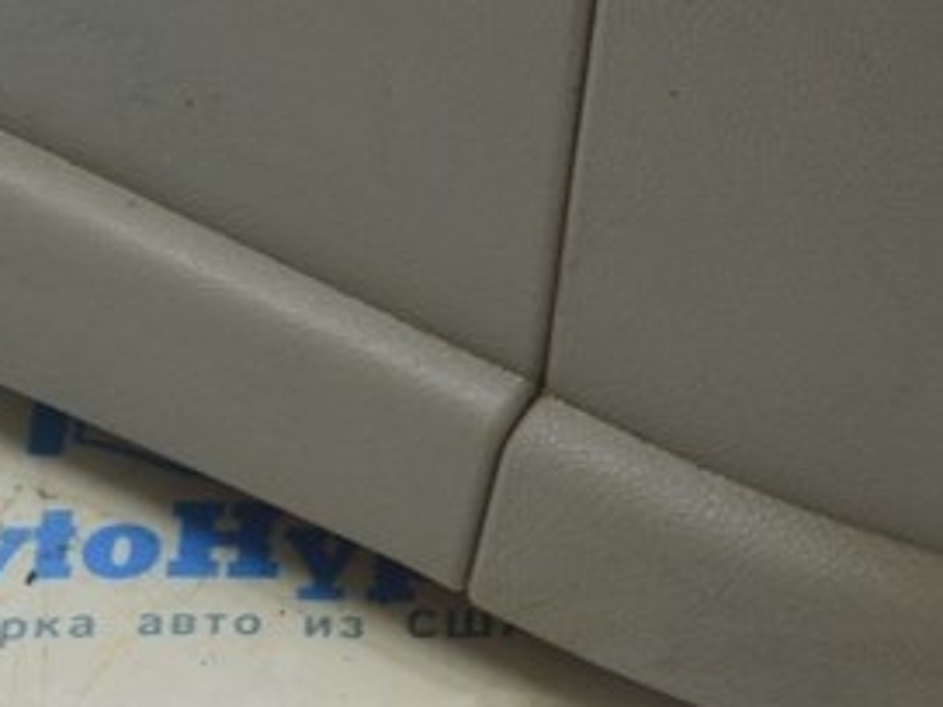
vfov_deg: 10.1
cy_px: -428
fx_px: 3841
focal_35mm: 141
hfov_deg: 14.0
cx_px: 558
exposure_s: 1/20
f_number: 5.6
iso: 400
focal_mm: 26
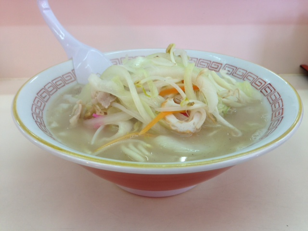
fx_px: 294
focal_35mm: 33
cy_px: 116
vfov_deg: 42.9
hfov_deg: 55.4
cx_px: 154
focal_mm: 4.13
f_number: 2.4
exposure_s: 1/24
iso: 50
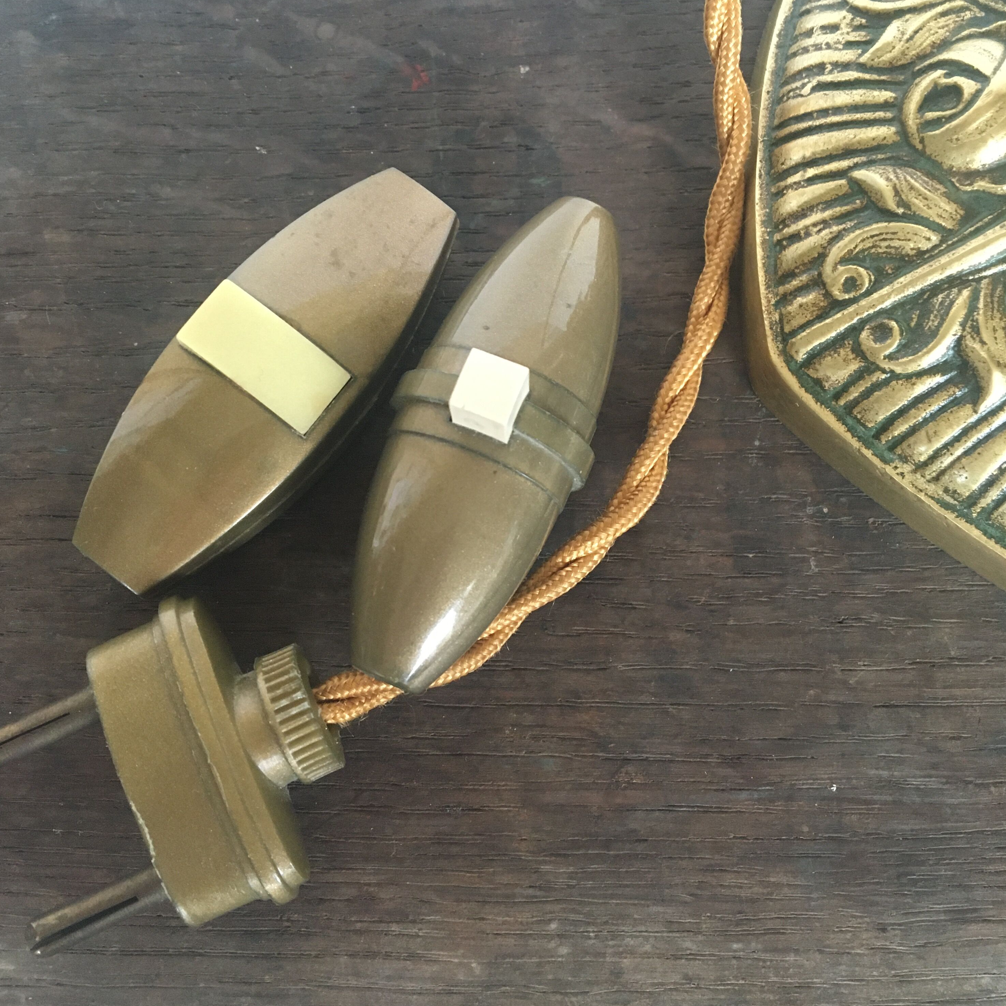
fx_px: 1151
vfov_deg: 47.0
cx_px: 499
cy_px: 418
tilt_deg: -73.0
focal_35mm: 35
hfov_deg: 47.2
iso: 200
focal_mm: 4.15
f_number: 2.2
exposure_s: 1/20
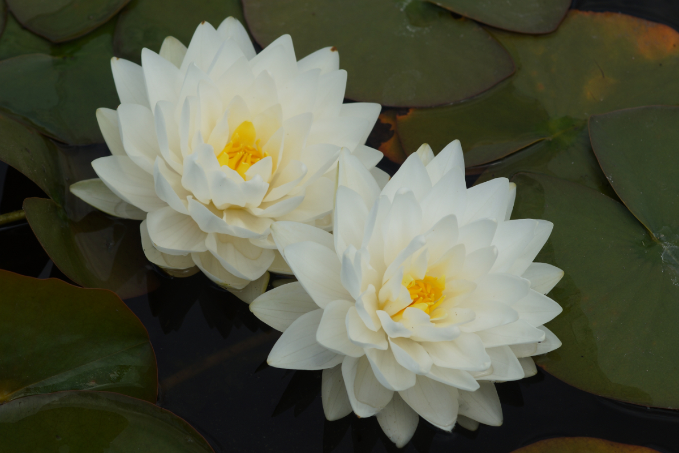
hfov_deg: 13.7
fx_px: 2829
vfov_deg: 9.1
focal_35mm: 150
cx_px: 340
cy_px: 226
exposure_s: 1/400
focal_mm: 100
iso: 100
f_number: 6.3
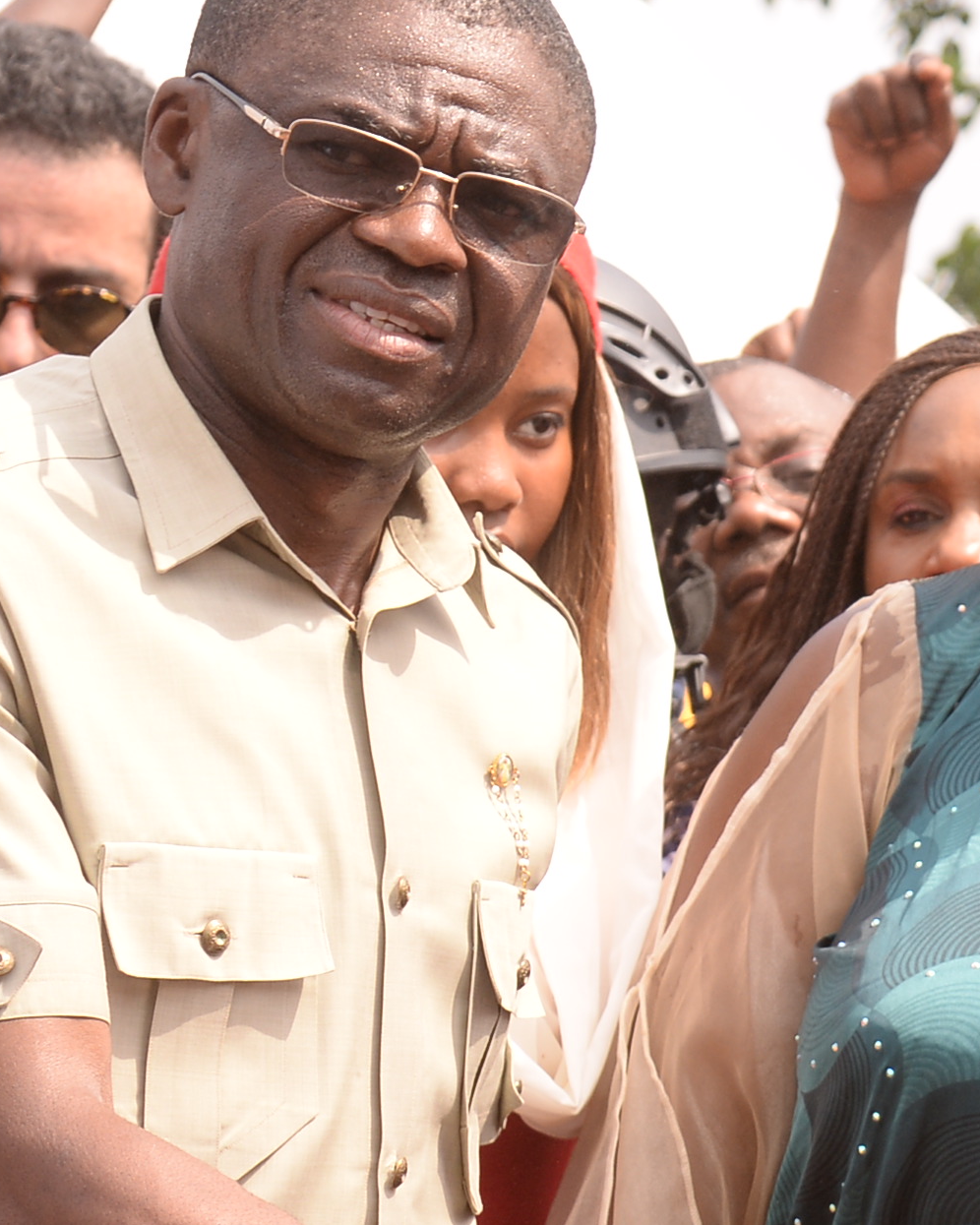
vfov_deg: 8.7
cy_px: 1049
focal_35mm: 221
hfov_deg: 6.8
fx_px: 8012
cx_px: 1868
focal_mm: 65
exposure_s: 1/400
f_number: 5.6
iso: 320
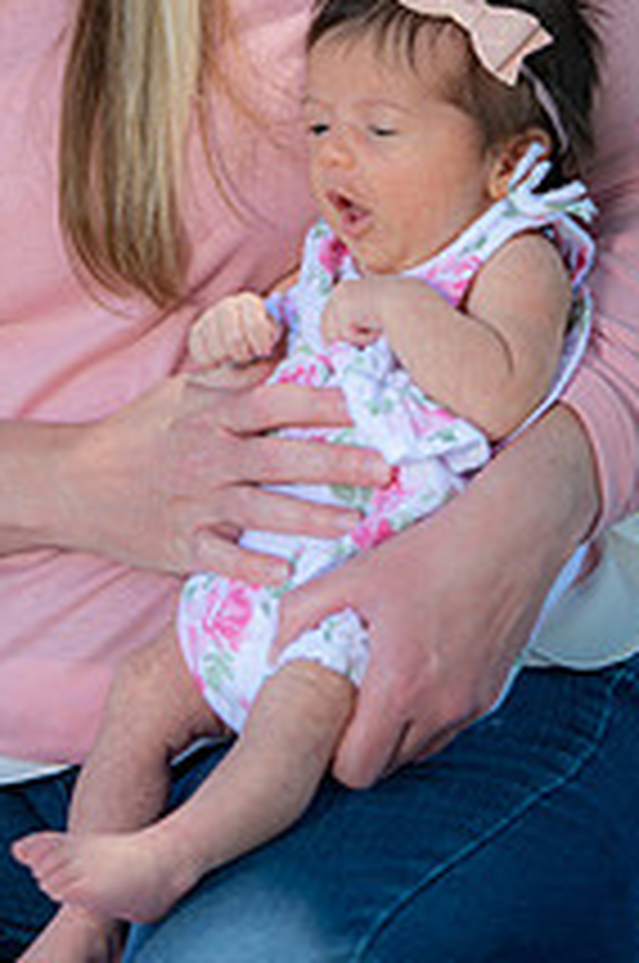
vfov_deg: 7.2
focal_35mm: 284
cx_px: 83
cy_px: -4
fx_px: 7586
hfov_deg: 4.8
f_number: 2.8
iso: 100
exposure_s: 1/250
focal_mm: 135
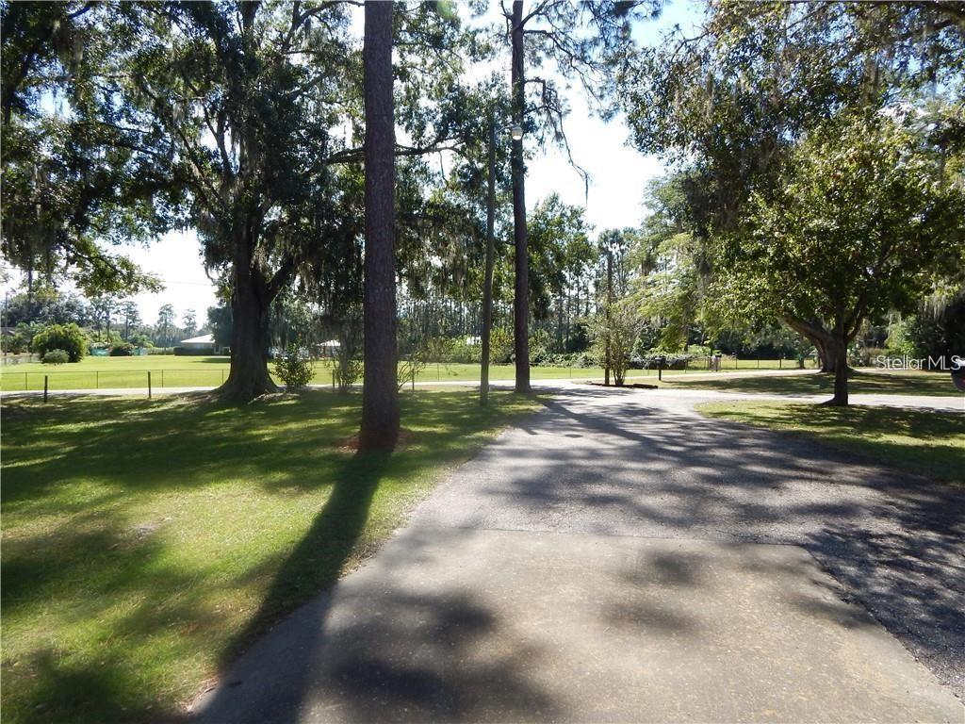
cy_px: 362
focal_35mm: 22
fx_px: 613
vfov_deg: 61.1
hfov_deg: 76.4
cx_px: 482
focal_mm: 4
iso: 125
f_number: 3
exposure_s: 1/640
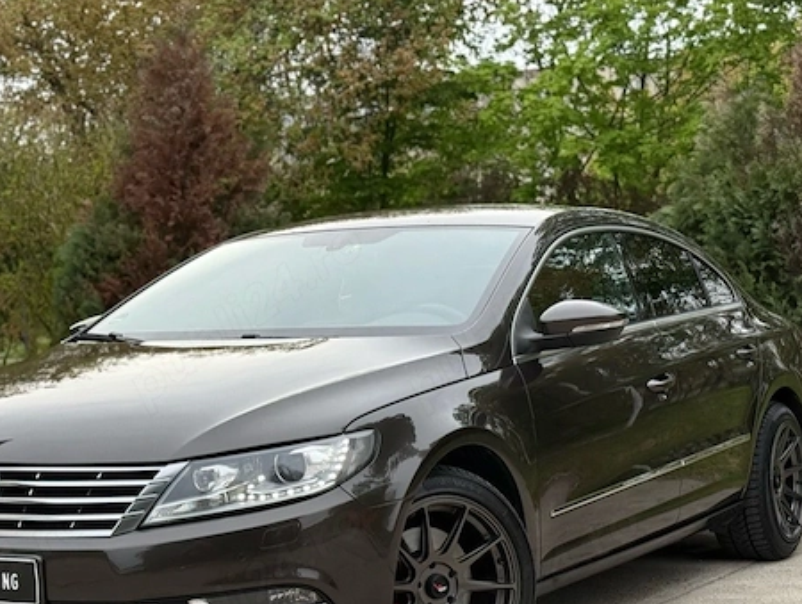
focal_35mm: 64
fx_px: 1485
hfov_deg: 30.1
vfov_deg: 23.0
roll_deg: -1.3
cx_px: 317
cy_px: 326
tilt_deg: -1.4
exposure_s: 1/606
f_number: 1.78
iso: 80
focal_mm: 6.76
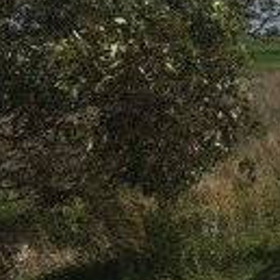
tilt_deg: +1.6
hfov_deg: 15.1
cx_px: 475
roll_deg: -1.4
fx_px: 943
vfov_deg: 16.6
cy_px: 9
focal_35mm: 103
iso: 32
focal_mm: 4.15
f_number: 2.2
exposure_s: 1/2639
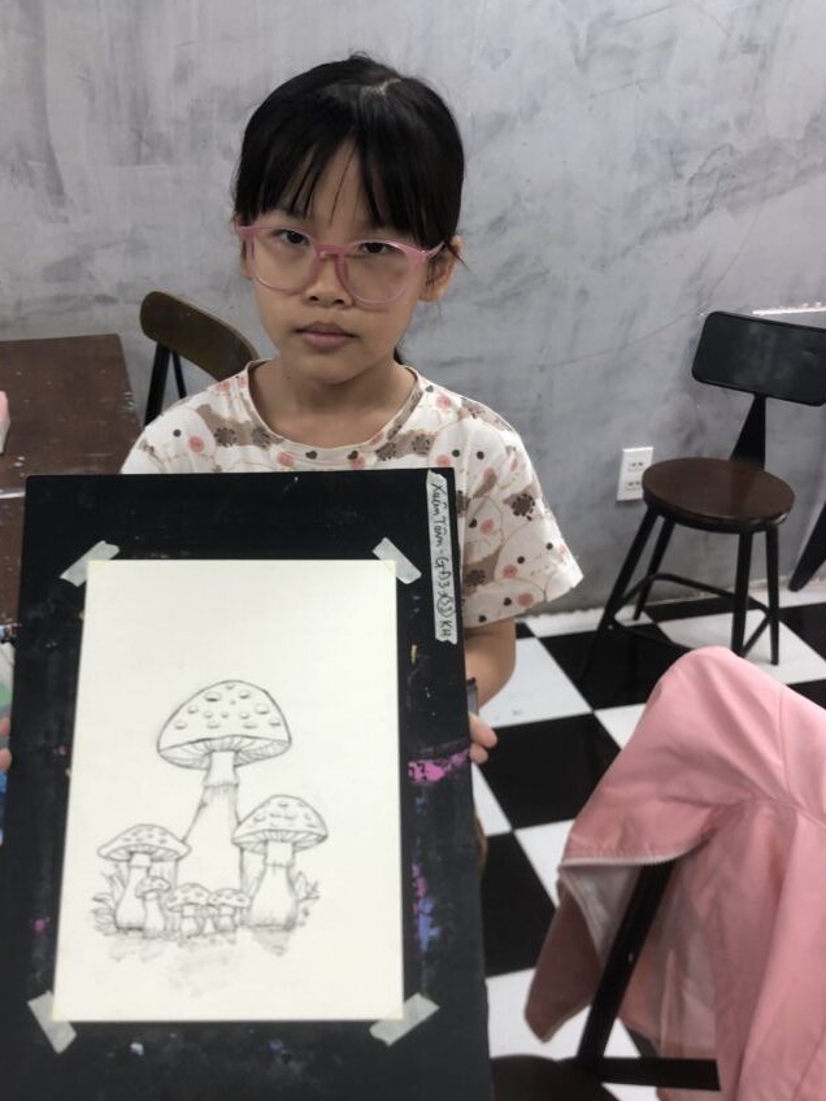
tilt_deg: -29.4
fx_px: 1050
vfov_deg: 55.1
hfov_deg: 42.8
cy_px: 634
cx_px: 353
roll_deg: -2.3
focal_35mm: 33
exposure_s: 1/33
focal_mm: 4
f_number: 1.8
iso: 25
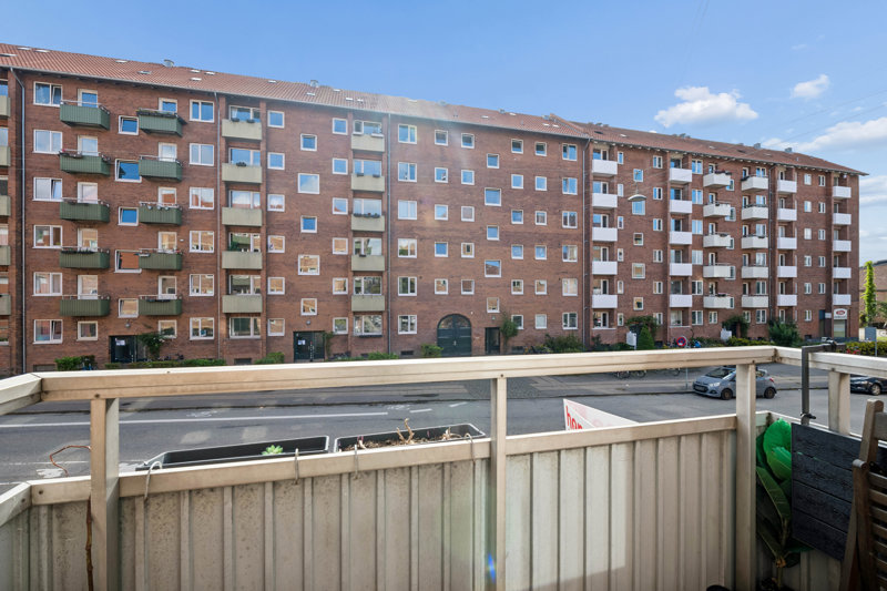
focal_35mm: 15
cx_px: 444
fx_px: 369
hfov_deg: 100.4
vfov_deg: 77.3
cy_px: 296
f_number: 11
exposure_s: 1/100
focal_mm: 15
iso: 125
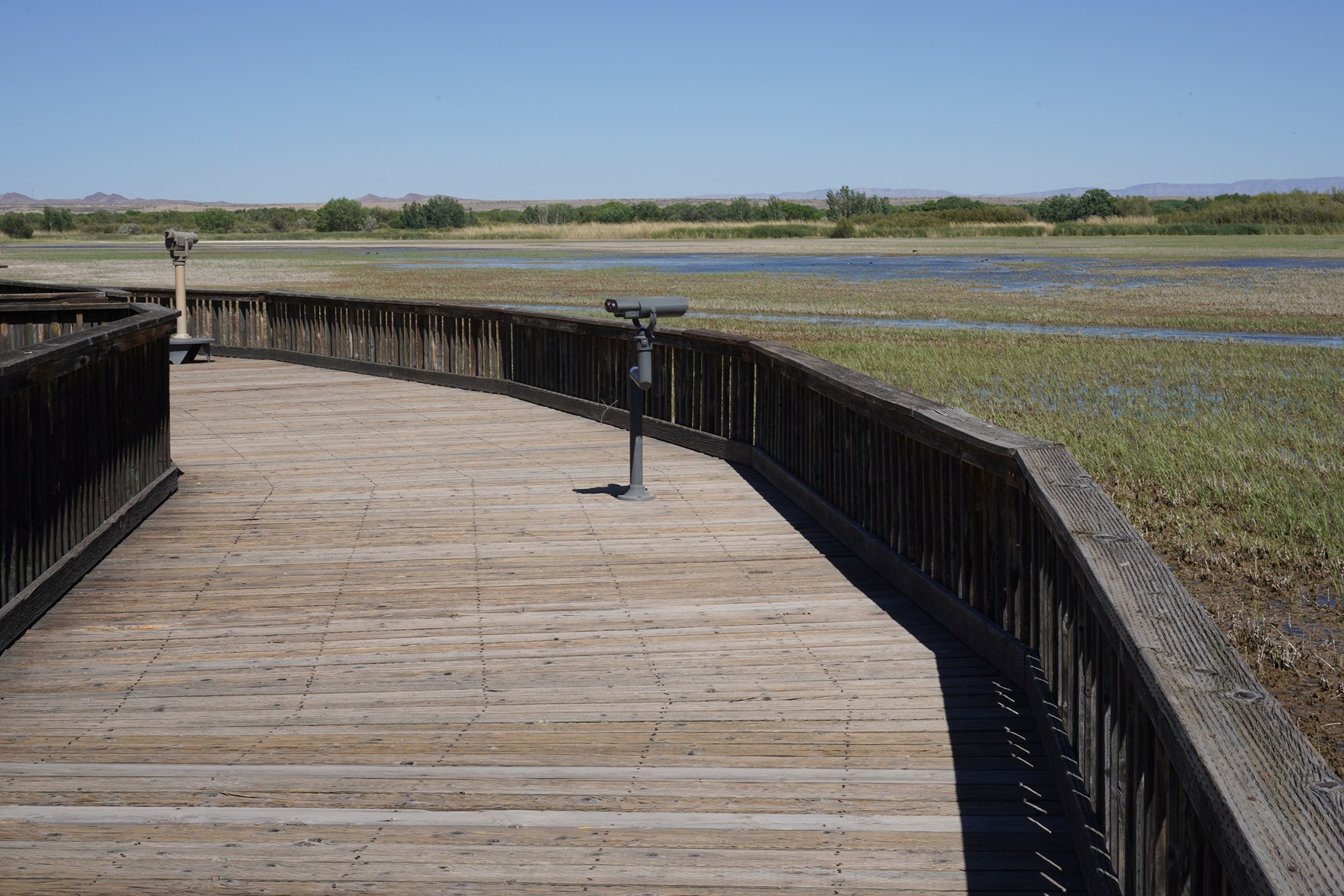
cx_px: 724
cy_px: 404
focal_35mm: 52
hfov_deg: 38.2
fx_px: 1942
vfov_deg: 26.0
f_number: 20
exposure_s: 1/100
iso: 100
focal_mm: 46
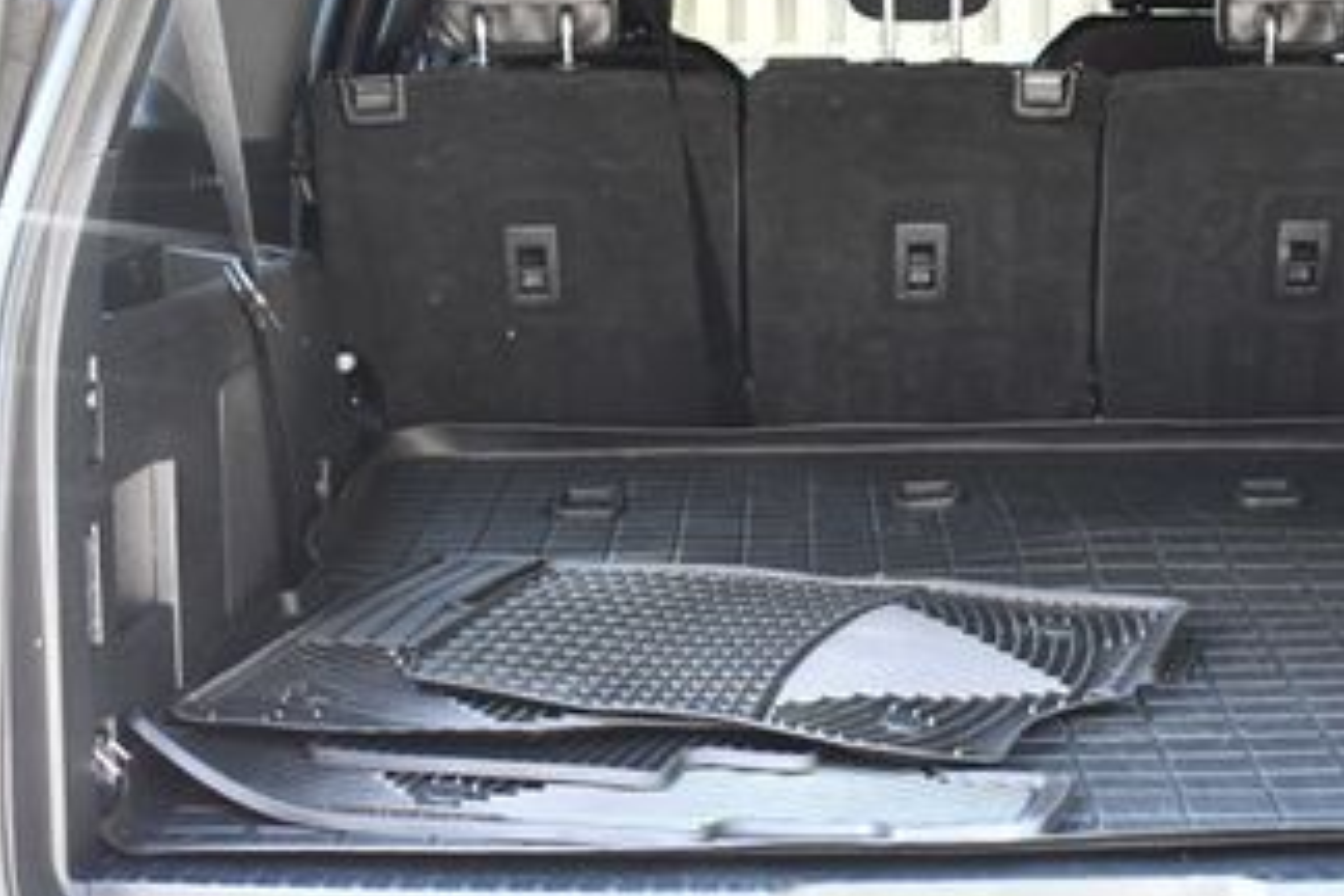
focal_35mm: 73
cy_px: 353
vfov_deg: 18.6
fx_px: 2725
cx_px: 954
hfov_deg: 27.4
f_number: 4
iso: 2200
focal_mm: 25
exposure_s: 1/125
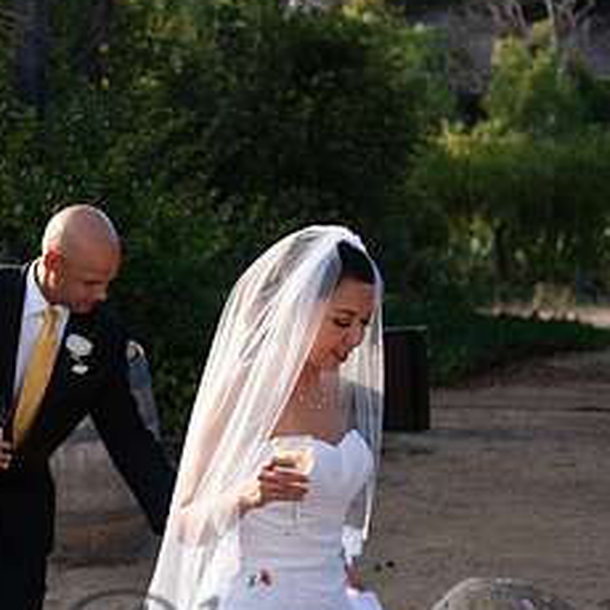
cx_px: -56
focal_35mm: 107
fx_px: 2133
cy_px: 347
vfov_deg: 16.3
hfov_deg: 15.8
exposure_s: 1/640
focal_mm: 50
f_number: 3.5
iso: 200
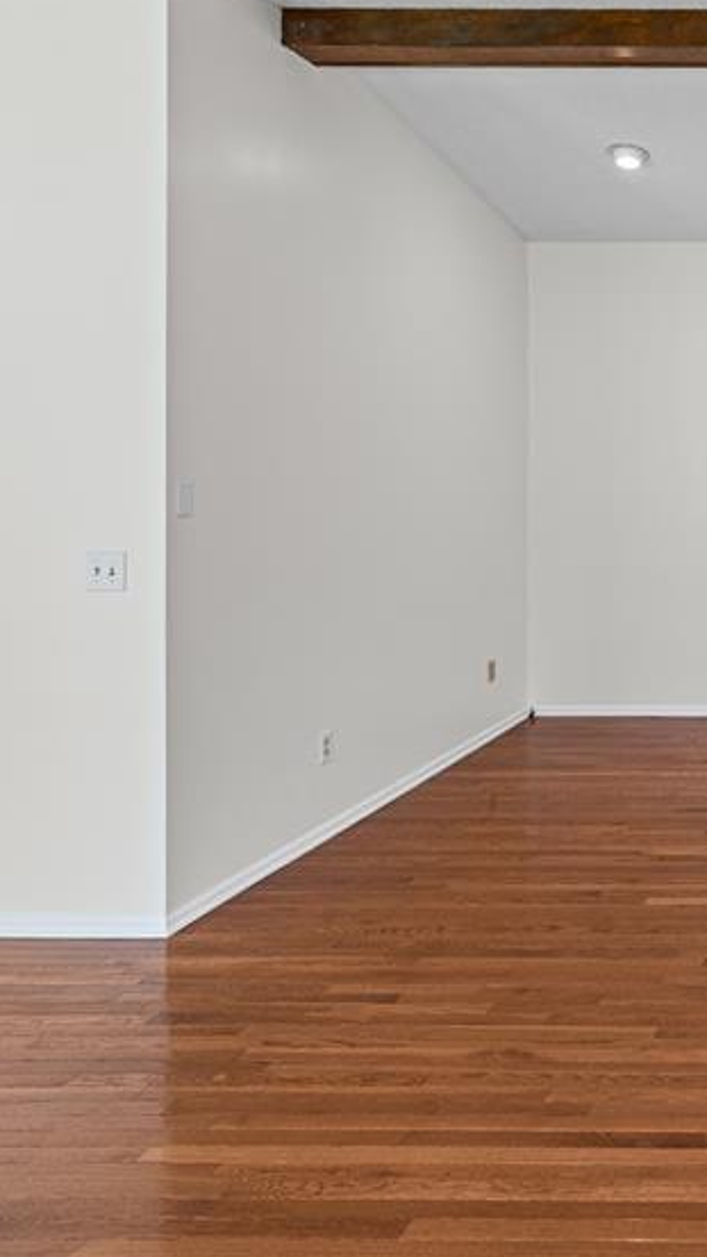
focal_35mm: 31
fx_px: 1033
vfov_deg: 61.9
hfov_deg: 29.6
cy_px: 486
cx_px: 941
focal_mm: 16
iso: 500
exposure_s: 1/30
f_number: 3.2
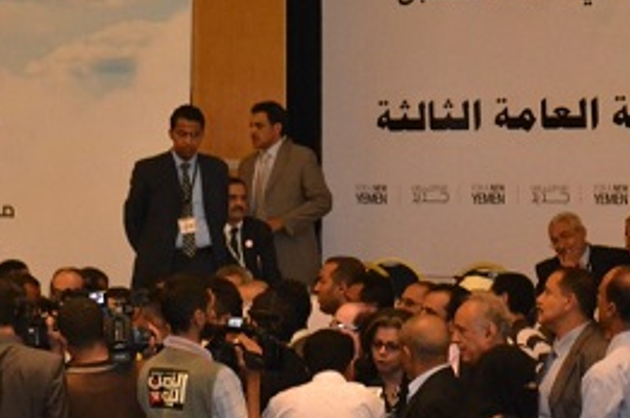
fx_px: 3025
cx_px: 243
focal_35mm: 173
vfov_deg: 7.9
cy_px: 298
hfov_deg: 11.9
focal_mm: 55
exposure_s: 1/60
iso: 3200
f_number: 5.6
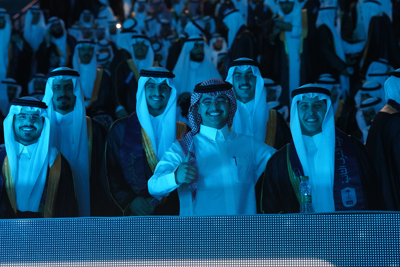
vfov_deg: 13.8
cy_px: 133
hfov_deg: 20.6
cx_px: 201
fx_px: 1100
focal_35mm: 99
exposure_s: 1/125
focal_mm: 83
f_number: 4
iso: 4000
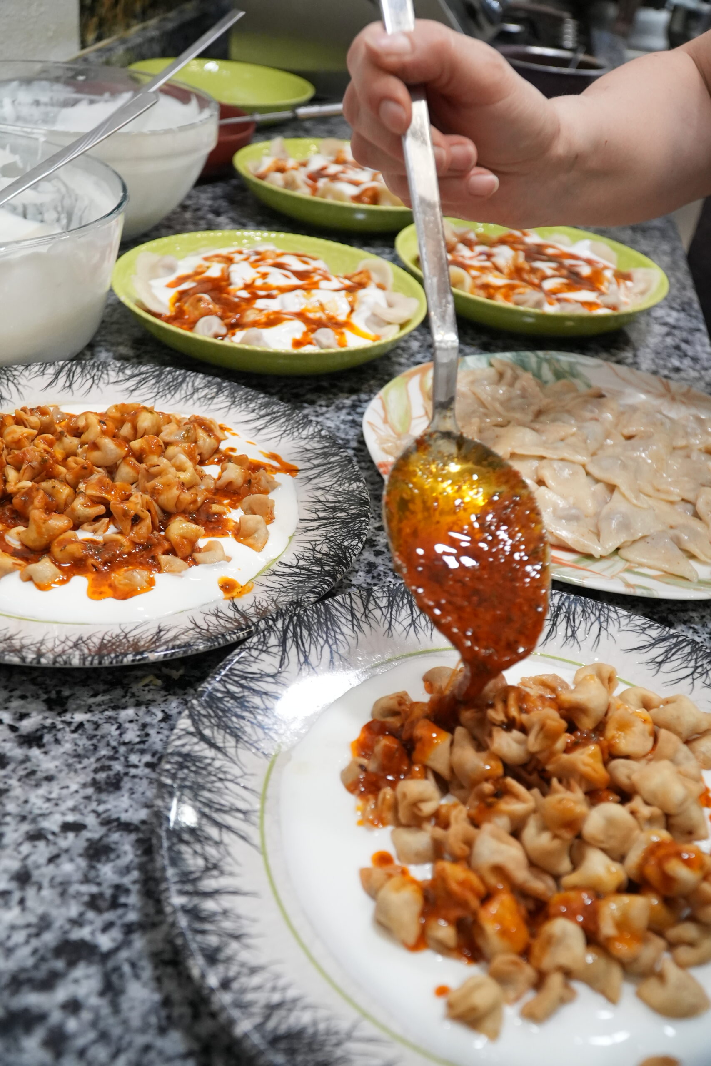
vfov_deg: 57.2
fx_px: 977
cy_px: 533
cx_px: 356
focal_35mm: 33
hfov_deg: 40.0
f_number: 4
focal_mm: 22
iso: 3200
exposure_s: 1/200
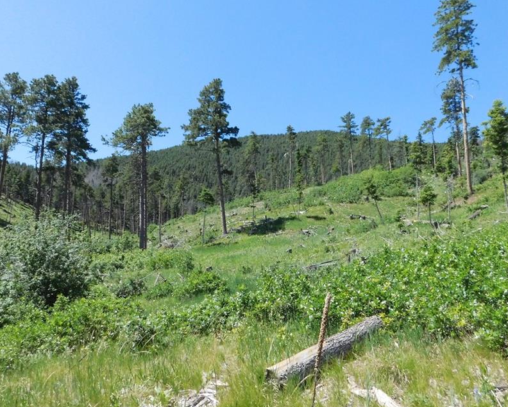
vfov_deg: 50.0
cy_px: 194
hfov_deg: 60.4
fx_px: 436
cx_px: 246
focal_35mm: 29
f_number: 6
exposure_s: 1/1500
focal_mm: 4
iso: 800
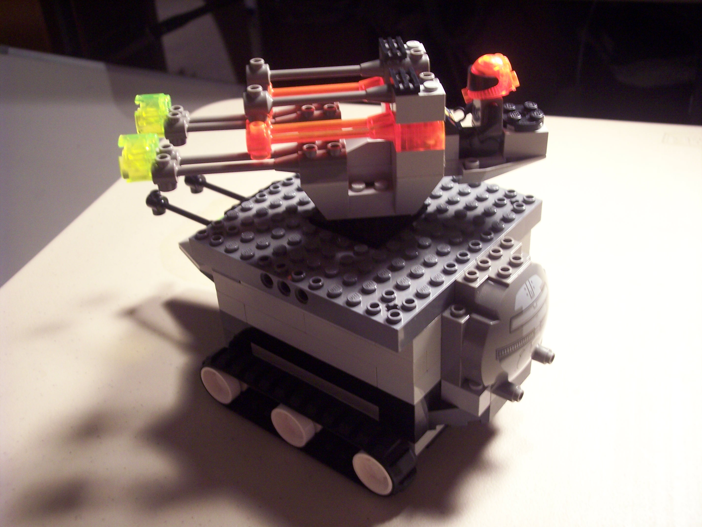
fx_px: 791
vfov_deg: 36.8
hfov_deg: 47.9
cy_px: 264
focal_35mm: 39
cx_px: 351
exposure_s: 1/10
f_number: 3.4
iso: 200
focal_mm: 8
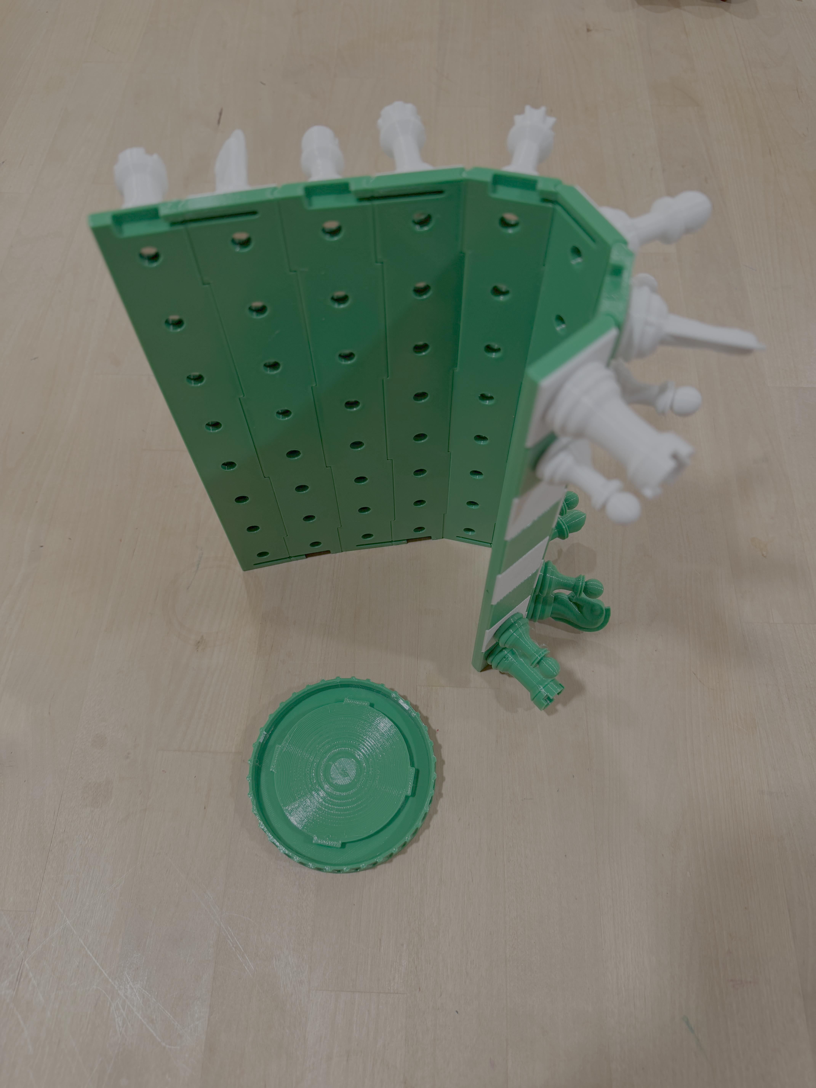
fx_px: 754
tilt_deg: -61.9
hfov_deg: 56.8
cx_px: 408
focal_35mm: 24
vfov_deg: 71.6
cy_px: 544
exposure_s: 1/60
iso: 125
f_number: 1.78
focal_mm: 6.76
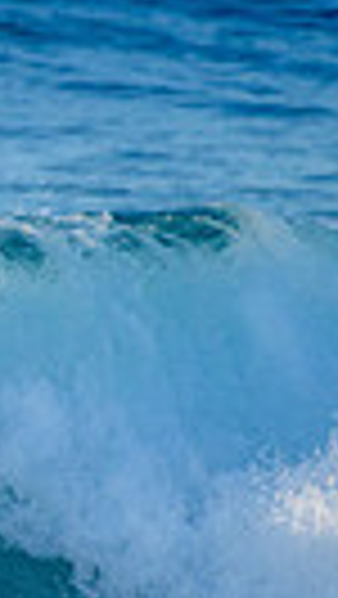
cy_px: 470
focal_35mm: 2289
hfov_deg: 0.5
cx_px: -762
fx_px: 36402
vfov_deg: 0.9
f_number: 5.6
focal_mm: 500
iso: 560
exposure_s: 1/2000
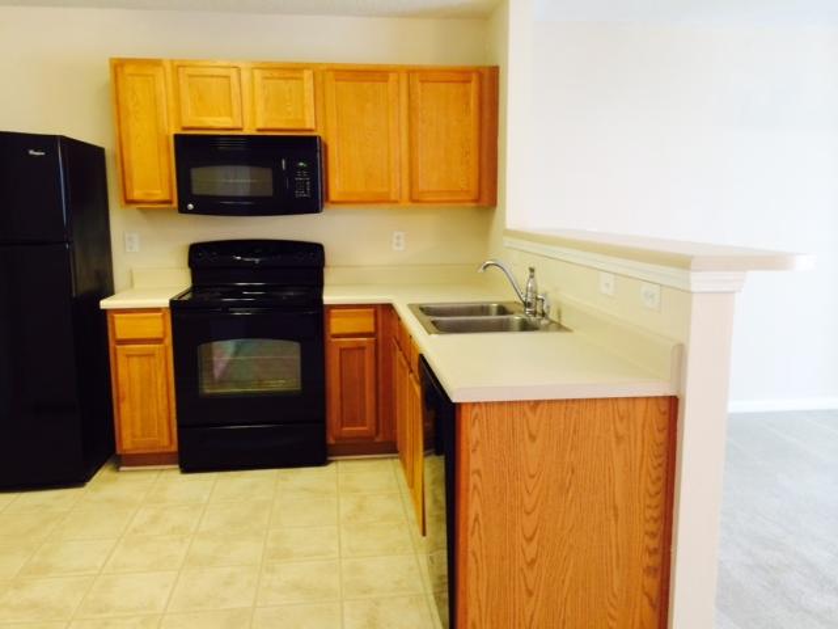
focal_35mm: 30
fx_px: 726
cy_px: 314
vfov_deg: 46.8
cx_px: 419
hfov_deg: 60.0
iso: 100
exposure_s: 1/30
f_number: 2.2
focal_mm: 4.12
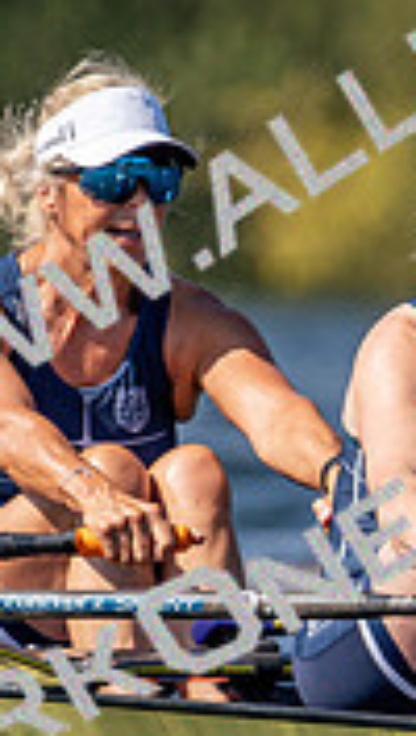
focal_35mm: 2057
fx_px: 40204
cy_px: 468
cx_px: 316
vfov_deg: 1.0
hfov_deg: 0.6
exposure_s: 1/2000
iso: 320
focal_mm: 600
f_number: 6.3
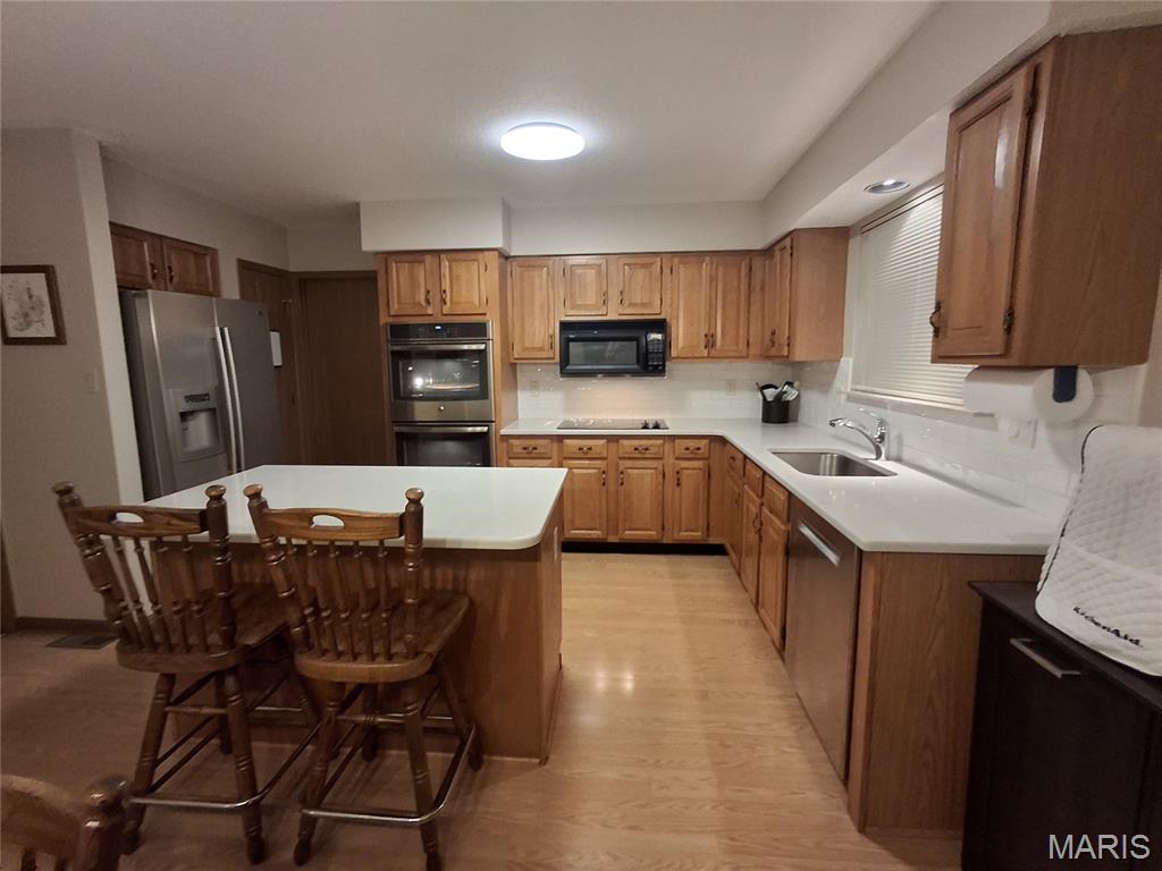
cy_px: 436
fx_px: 537
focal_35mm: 16
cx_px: 581
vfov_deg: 78.1
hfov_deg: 94.5
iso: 160
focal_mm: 1.64
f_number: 2.2
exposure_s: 1/40
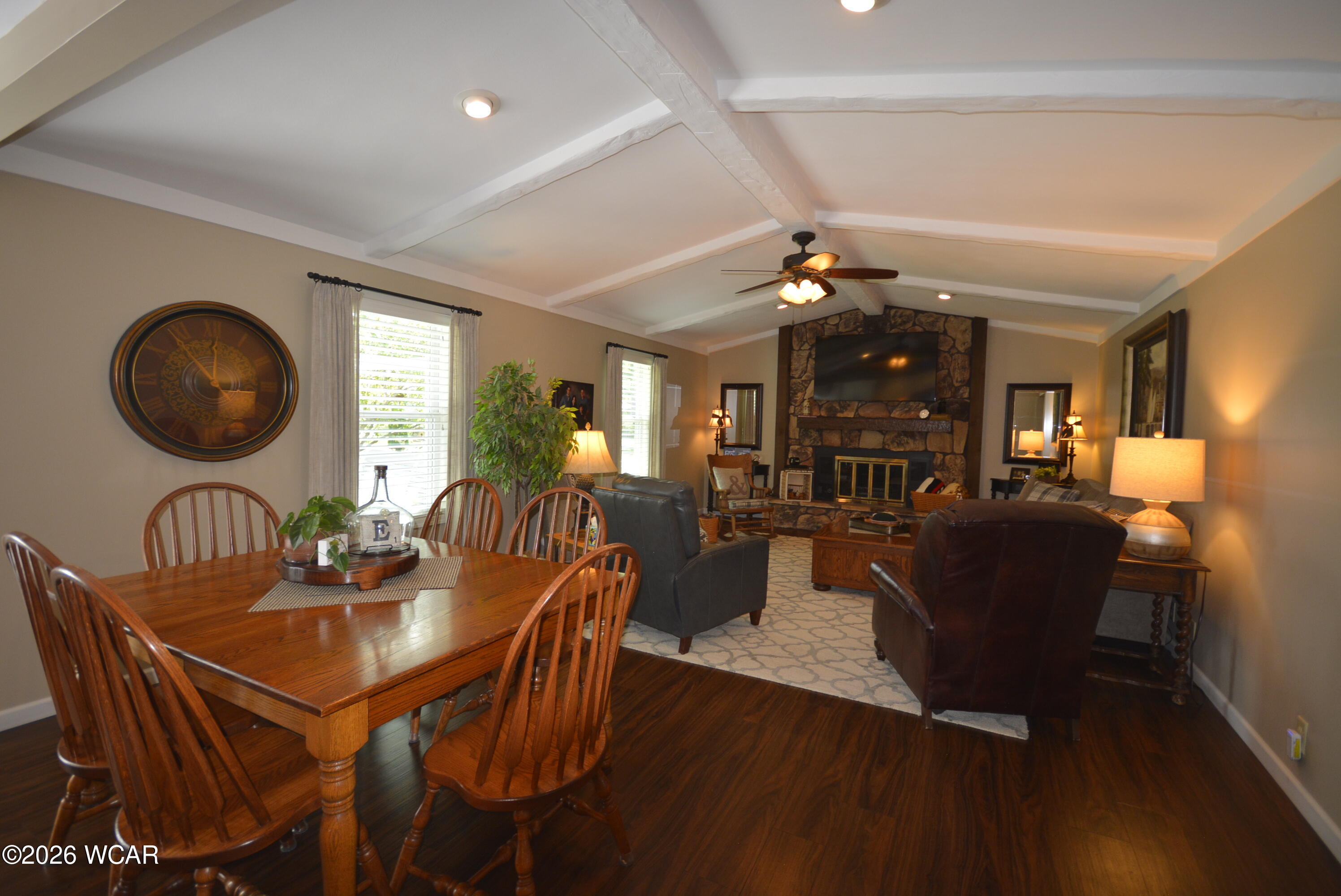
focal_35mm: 15
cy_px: 448
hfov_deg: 100.3
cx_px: 670
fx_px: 559
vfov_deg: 77.4
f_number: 4
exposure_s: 1/60
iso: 450
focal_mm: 10
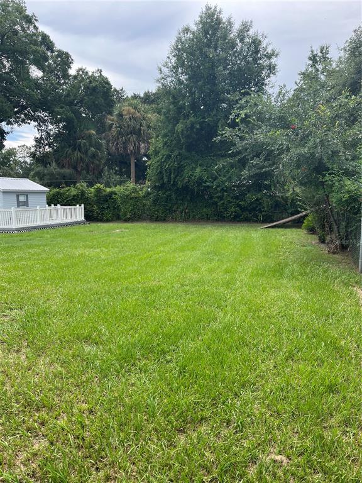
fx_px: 363
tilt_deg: -7.7
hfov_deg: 53.1
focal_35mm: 26
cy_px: 242
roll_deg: +3.3
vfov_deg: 67.3
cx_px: 181
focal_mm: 5.1
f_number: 1.6
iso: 50
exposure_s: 1/858
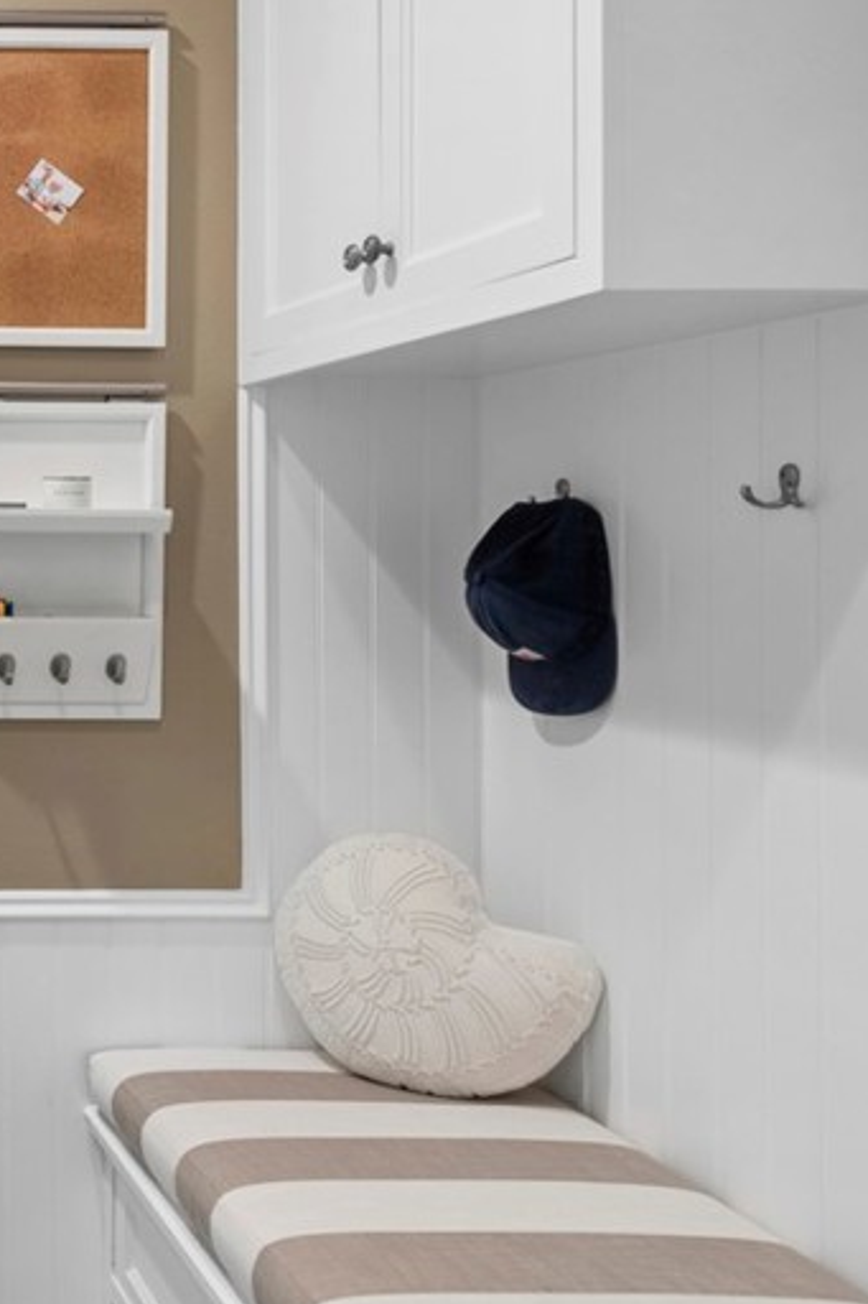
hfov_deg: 29.8
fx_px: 1375
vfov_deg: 50.6
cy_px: 574
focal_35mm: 38
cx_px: -181
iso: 125
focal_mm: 19
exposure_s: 1.6
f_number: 9
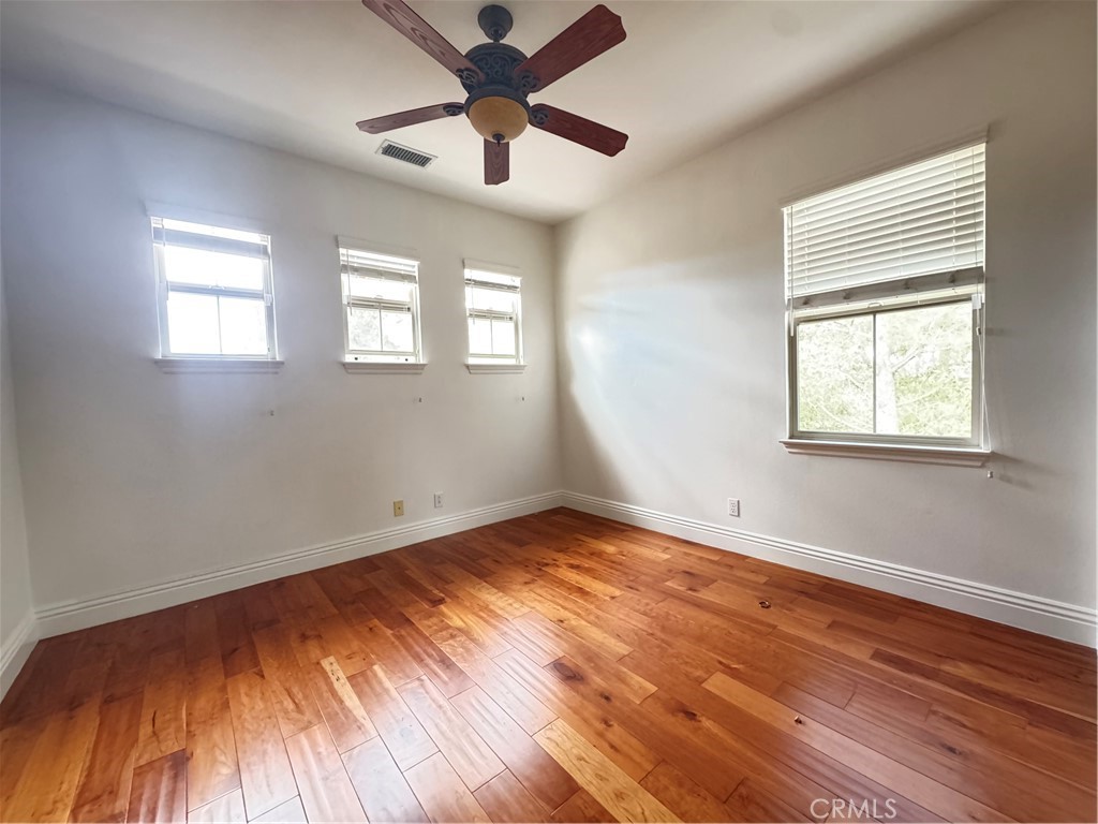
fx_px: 444
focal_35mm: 14
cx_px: 549
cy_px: 412
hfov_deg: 102.1
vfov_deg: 85.7
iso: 1000
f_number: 2.2
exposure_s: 1/60
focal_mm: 2.22
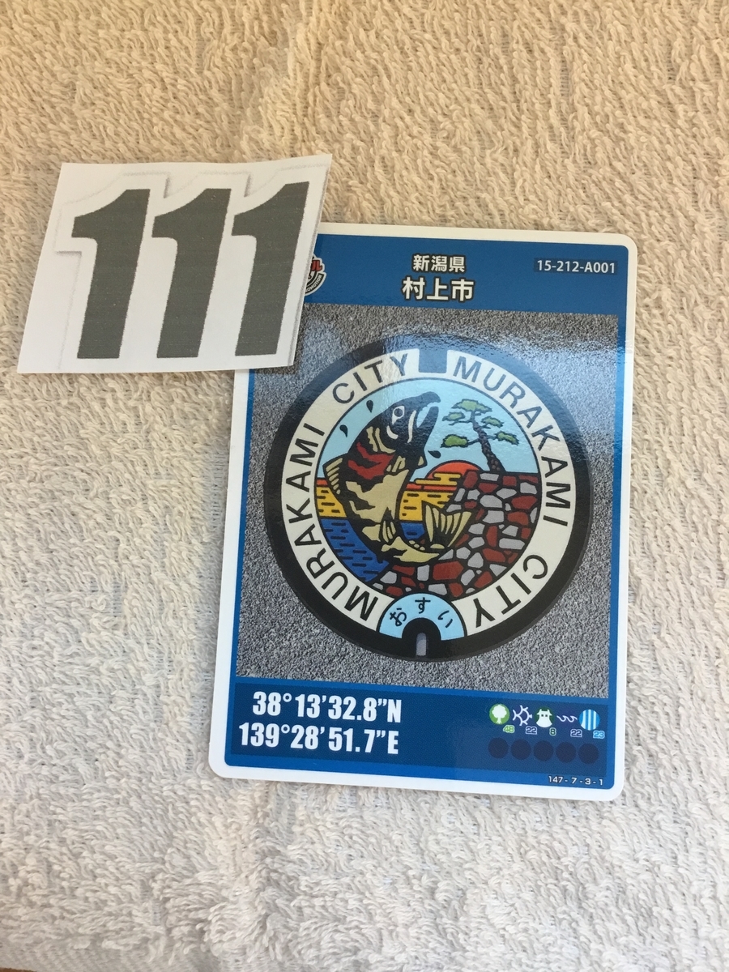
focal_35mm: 31
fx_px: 870
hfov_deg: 45.4
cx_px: 364
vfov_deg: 58.4
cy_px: 486
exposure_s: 1/33
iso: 125
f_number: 2.4
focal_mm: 3.3
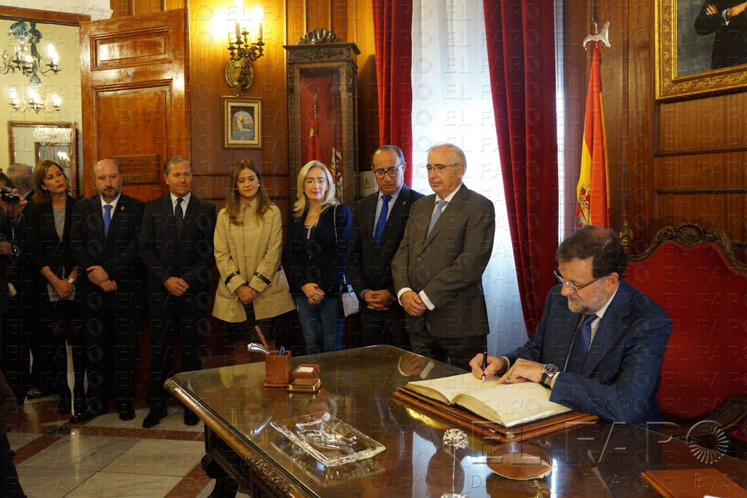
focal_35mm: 30
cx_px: 374
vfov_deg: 43.6
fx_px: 622
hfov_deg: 61.9
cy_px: 249
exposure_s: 1/160
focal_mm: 20
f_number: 3.5
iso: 2000
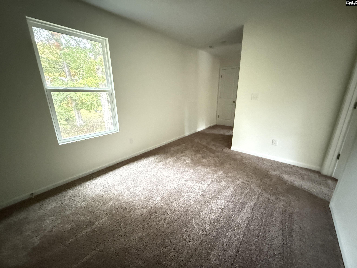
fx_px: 144
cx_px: 178
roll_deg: +0.1
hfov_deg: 102.1
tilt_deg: -16.6
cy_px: 134
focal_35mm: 14
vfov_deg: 85.7
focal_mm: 2.22
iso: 3200
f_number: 2.2
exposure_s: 1/26
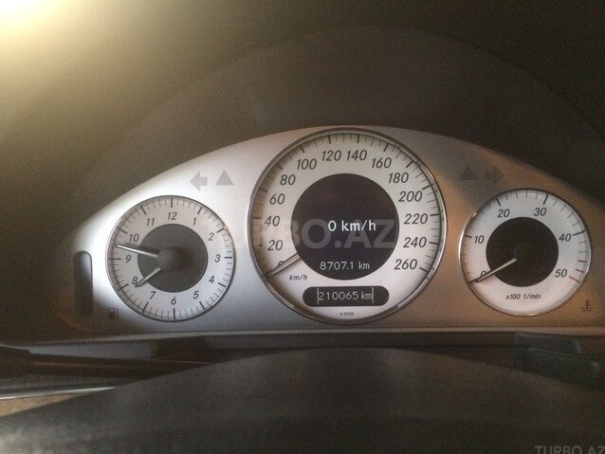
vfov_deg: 46.8
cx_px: 298
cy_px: 234
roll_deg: +1.3
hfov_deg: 59.9
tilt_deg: -18.2
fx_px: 525
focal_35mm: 30
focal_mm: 4.15
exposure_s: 1/25
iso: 320
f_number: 2.2
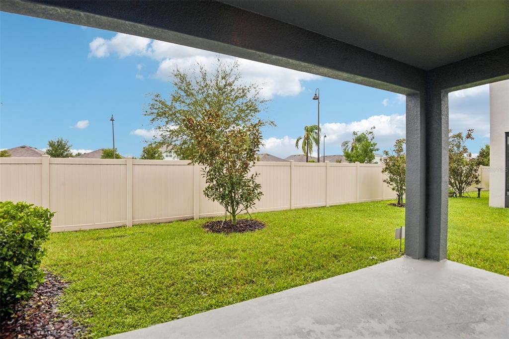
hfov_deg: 96.8
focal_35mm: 16
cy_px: 170
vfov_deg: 73.7
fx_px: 226
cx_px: 254
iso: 400
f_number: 8
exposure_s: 1/500
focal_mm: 16
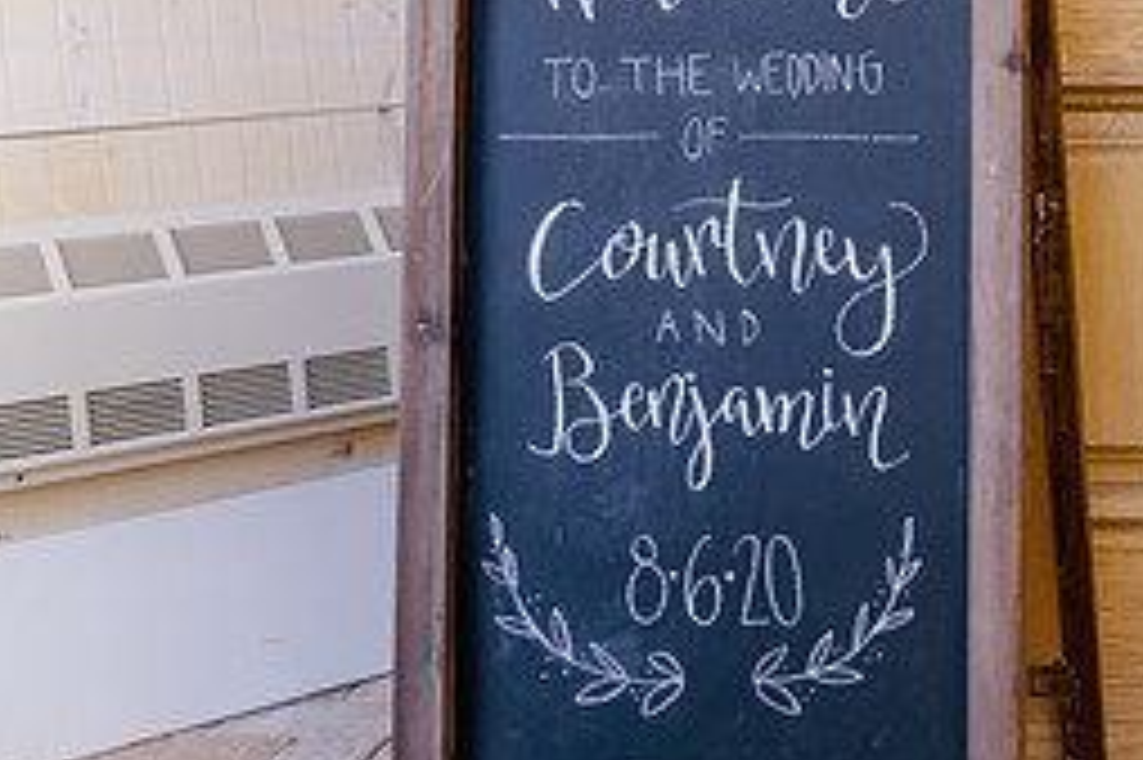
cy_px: 197
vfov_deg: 22.4
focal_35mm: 60
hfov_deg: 30.0
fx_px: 1904
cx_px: 1253
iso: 1000
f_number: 4.5
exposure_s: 1/500
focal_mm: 24
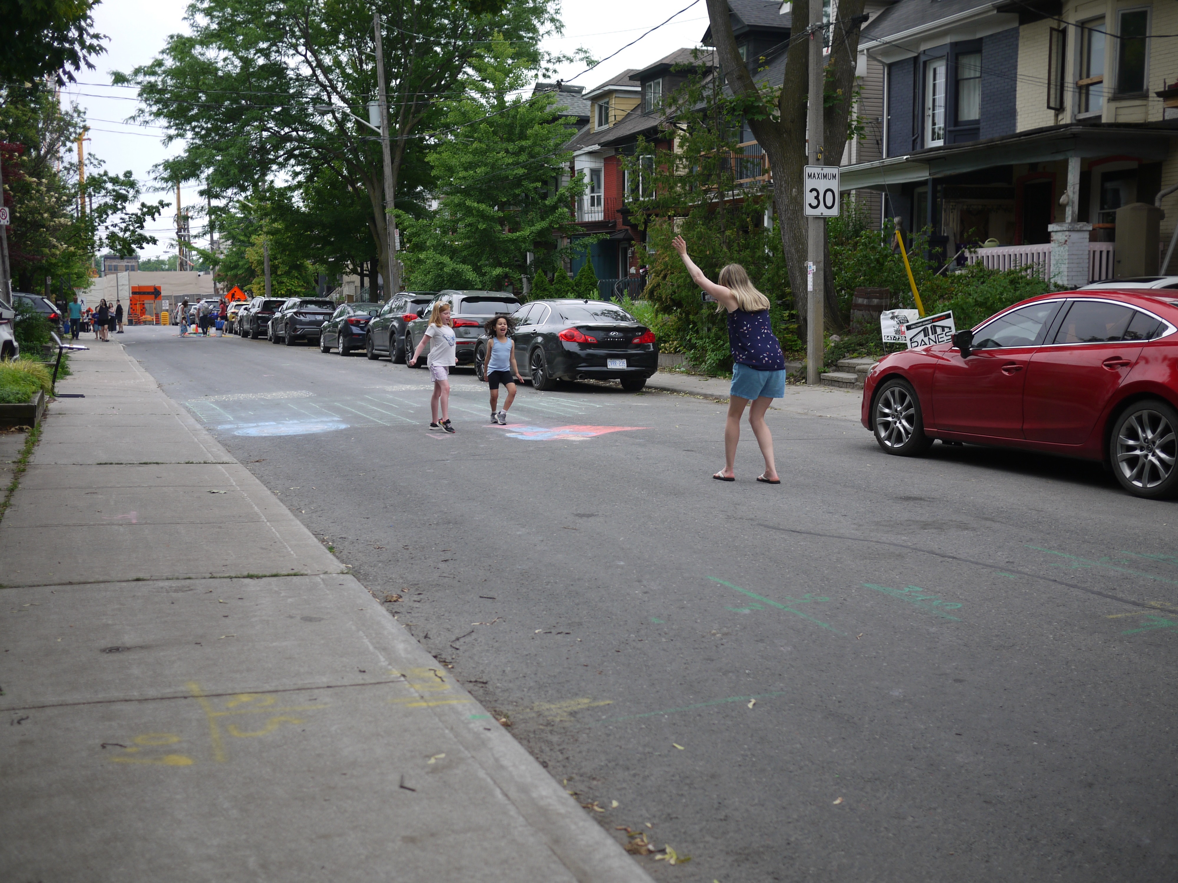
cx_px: 589
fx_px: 1361
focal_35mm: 40
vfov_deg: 36.0
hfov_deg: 46.8
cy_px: 442
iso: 100
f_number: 1.8
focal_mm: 20
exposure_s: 1/1000
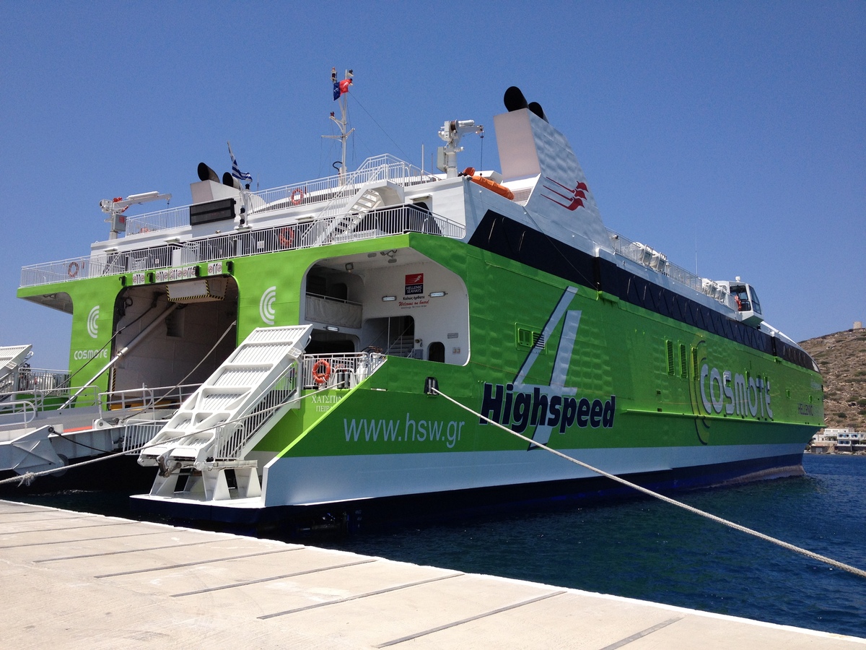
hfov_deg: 52.6
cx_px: 433
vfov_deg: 40.7
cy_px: 325
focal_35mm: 35
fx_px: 876
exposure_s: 1/2404
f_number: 2.4
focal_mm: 4.28
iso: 50
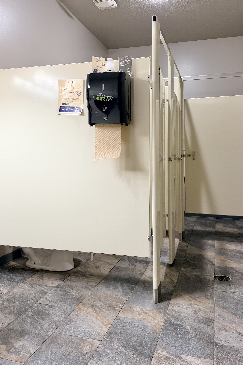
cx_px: 124
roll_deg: -0.3
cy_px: 147
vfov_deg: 59.8
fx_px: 314
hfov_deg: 42.3
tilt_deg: +1.5
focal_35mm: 31
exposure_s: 1/60
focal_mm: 6.76
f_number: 1.78
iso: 200
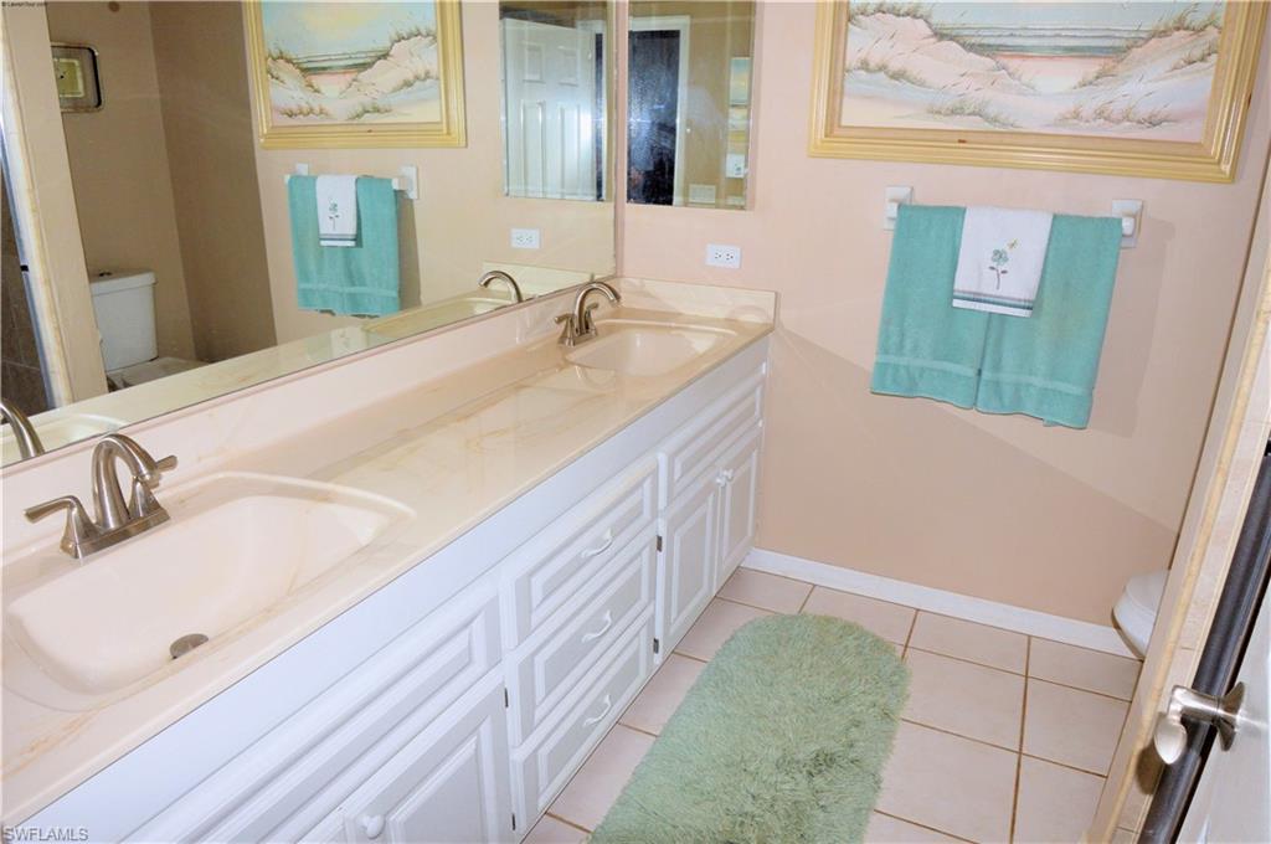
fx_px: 793
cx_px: 636
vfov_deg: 56.0
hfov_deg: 77.4
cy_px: 422
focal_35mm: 22
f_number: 13
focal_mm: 15
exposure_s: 1/100
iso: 400
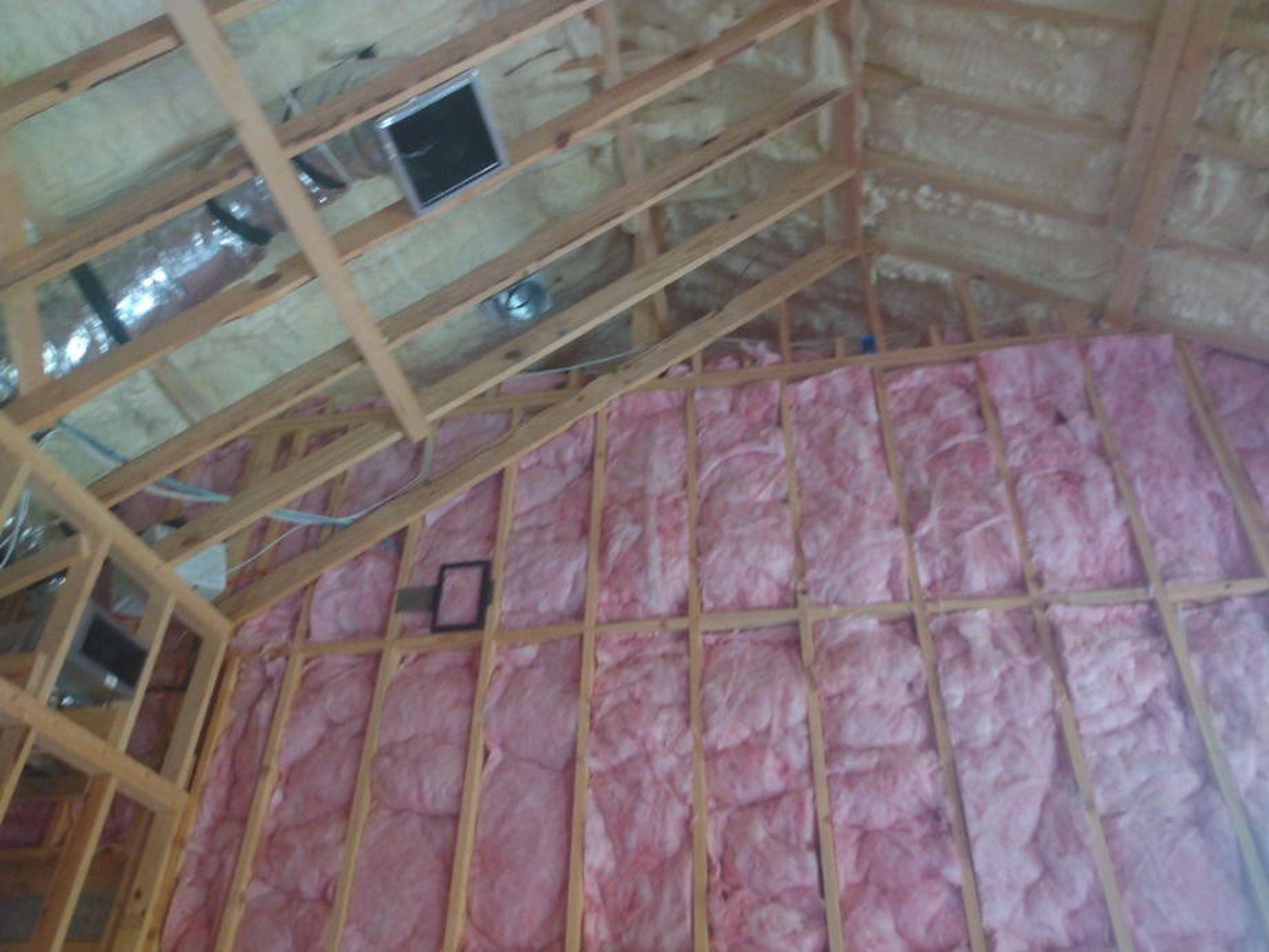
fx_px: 733
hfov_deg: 81.7
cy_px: 476
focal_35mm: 20
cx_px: 634
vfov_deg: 66.0
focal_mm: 3.54
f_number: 2
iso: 192
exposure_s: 1/30
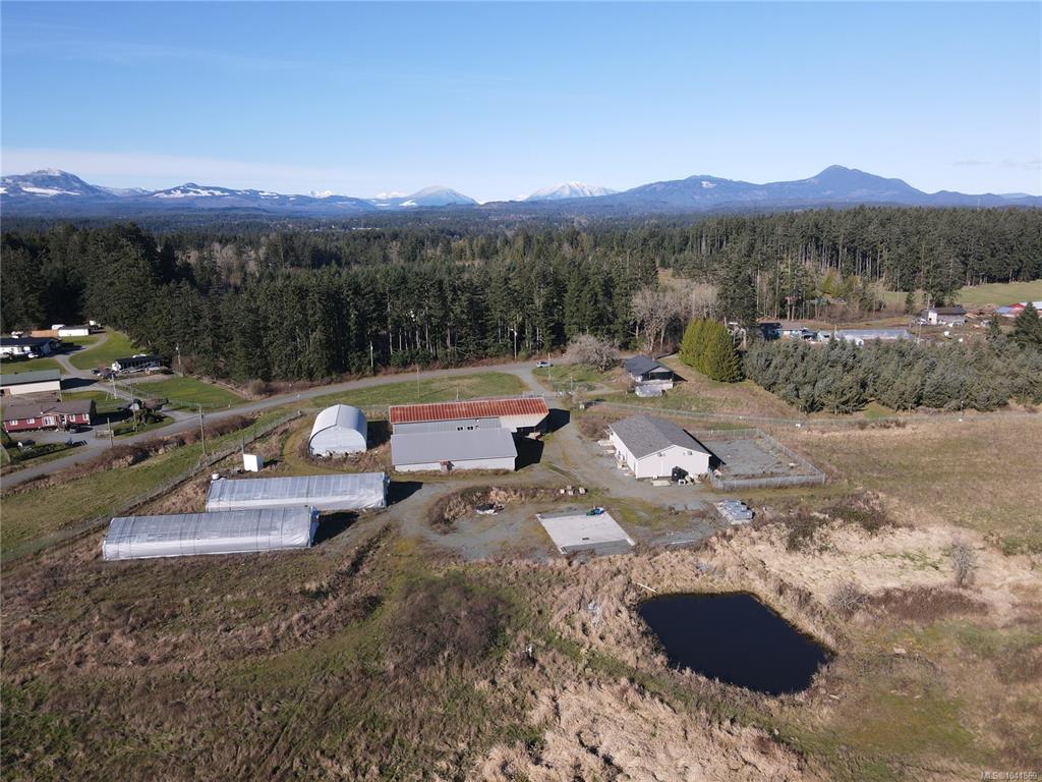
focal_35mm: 24
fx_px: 722
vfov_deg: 56.8
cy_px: 391
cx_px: 521
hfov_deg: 71.6
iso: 100
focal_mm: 4.5
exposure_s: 1/40
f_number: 2.8
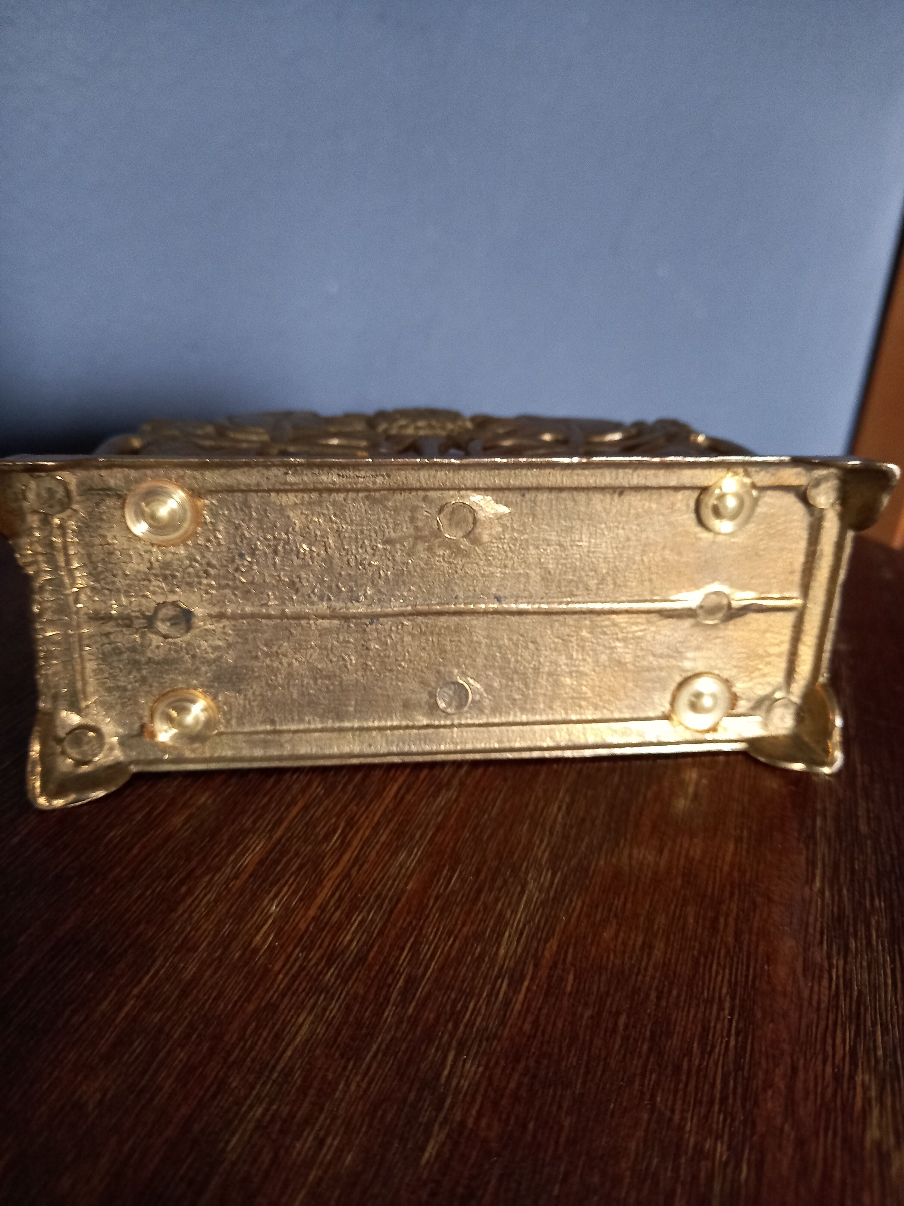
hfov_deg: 54.9
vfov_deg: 69.4
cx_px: 452
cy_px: 603
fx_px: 871
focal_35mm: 25
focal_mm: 4.6
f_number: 2
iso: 800
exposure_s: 1/16.7
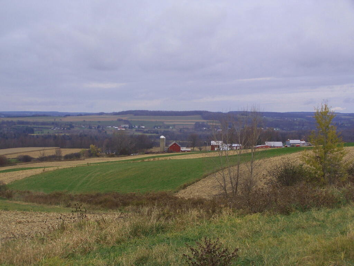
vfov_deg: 24.8
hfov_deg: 32.7
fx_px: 603
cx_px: 177
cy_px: 133
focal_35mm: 59
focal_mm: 9.8
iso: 80
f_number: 3.1
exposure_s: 1/1000
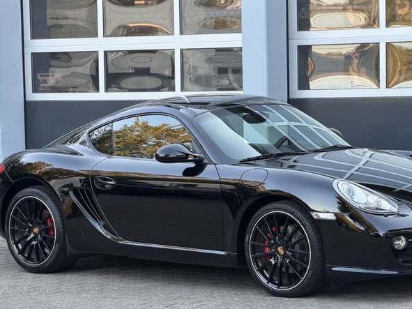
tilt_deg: -3.8
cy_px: 192
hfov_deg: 15.2
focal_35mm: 130
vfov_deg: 11.4
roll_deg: +1.3
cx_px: 250
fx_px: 1547
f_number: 2.8
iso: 250
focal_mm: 16.89
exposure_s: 1/121
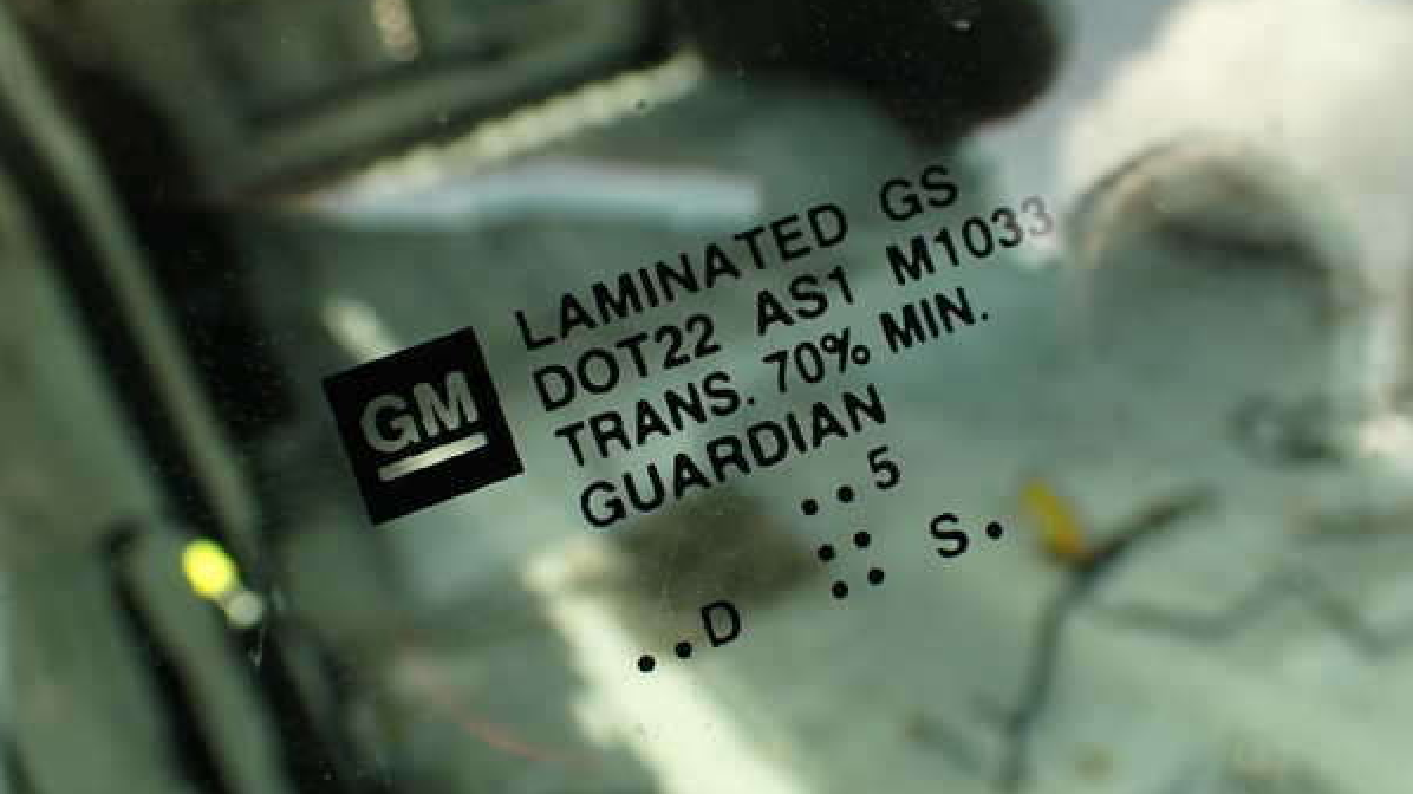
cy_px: 423
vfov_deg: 33.7
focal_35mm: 35
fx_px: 1311
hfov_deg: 56.6
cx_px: 706
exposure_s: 1/125
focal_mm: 5.79
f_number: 3.2
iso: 100
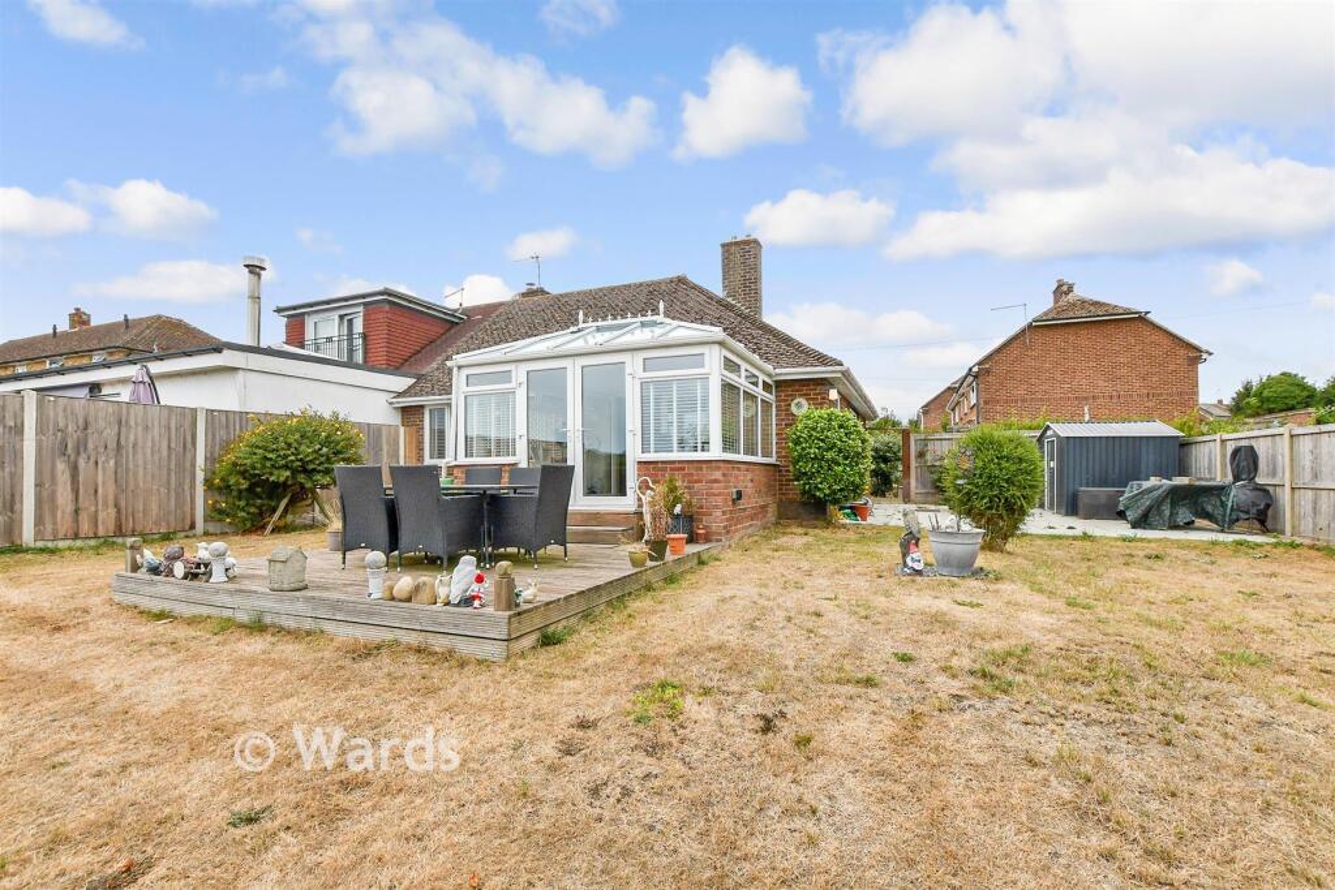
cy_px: 445
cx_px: 668
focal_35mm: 15
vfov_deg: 77.3
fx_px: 556
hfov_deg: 100.4
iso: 500
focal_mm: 10
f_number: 9
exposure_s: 1/400
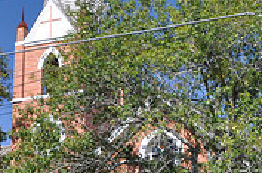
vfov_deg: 11.5
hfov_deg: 17.4
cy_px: 159
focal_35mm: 118
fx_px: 856
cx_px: 133
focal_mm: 24
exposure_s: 1/160
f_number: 6.3
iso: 200
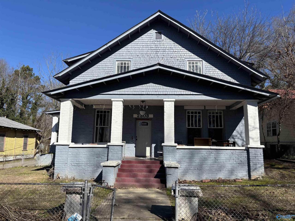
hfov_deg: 67.3
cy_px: 110
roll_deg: -0.5
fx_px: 222
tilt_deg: +9.0
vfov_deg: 53.1
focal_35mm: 26
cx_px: 148
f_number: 1.6
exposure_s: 1/3650
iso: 50
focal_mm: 5.96
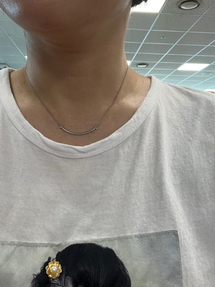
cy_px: 144
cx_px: 108
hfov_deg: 46.8
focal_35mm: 30
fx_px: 248
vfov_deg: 60.0
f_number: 2.2
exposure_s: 1/60
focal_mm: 2.71
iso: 80
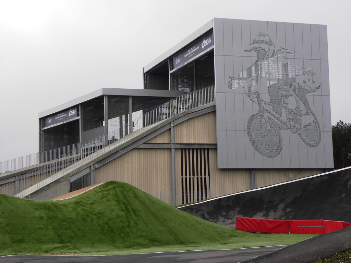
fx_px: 669
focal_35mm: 66
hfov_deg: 29.4
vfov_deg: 22.3
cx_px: 176
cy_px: 132
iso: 64
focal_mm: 11.8
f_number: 4.5
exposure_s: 1/220
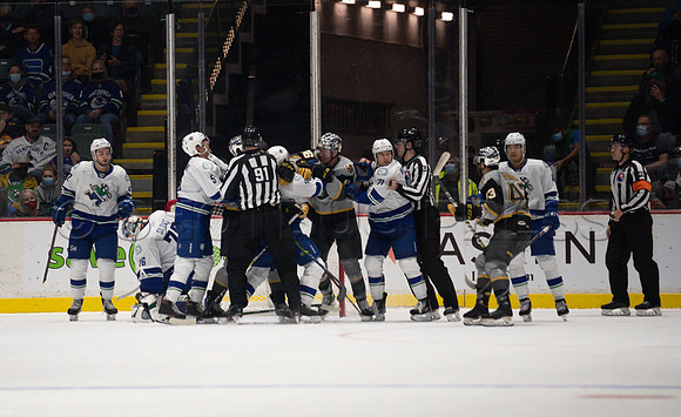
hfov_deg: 7.2
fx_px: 5384
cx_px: 231
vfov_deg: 4.4
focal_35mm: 292
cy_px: 182
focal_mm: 200
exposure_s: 1/1000
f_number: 2.8
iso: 2000
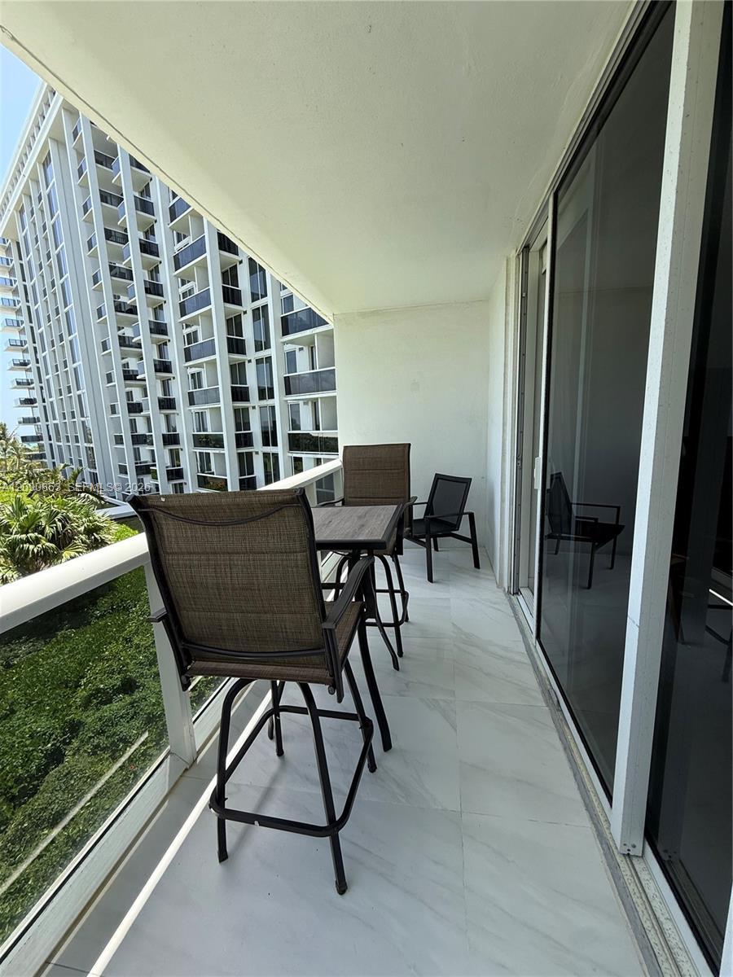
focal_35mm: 14
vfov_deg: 102.1
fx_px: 395
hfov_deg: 85.7
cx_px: 366
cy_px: 488
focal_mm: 2.22
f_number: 2.2
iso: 64
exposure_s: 1/564
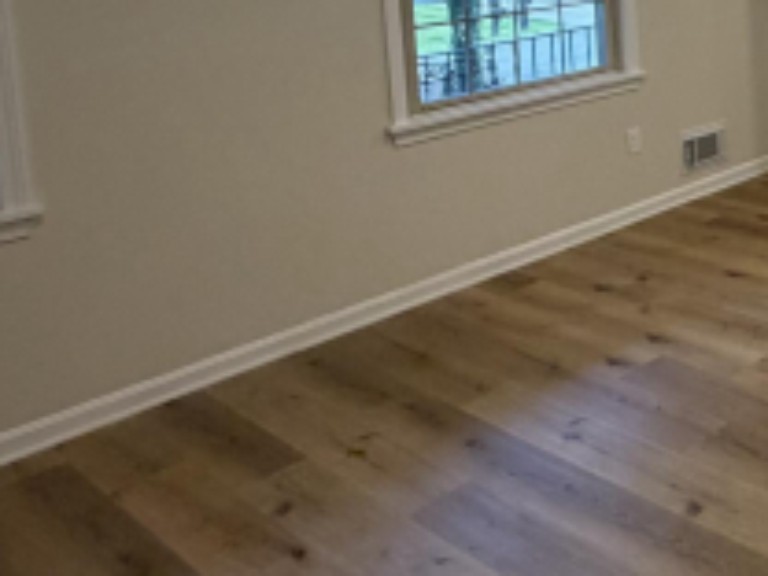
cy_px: -44
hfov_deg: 32.9
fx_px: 998
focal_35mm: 45
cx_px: 962
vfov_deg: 29.3
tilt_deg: -4.4
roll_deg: +1.9
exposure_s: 1/120
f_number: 2.2
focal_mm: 2.22
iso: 320
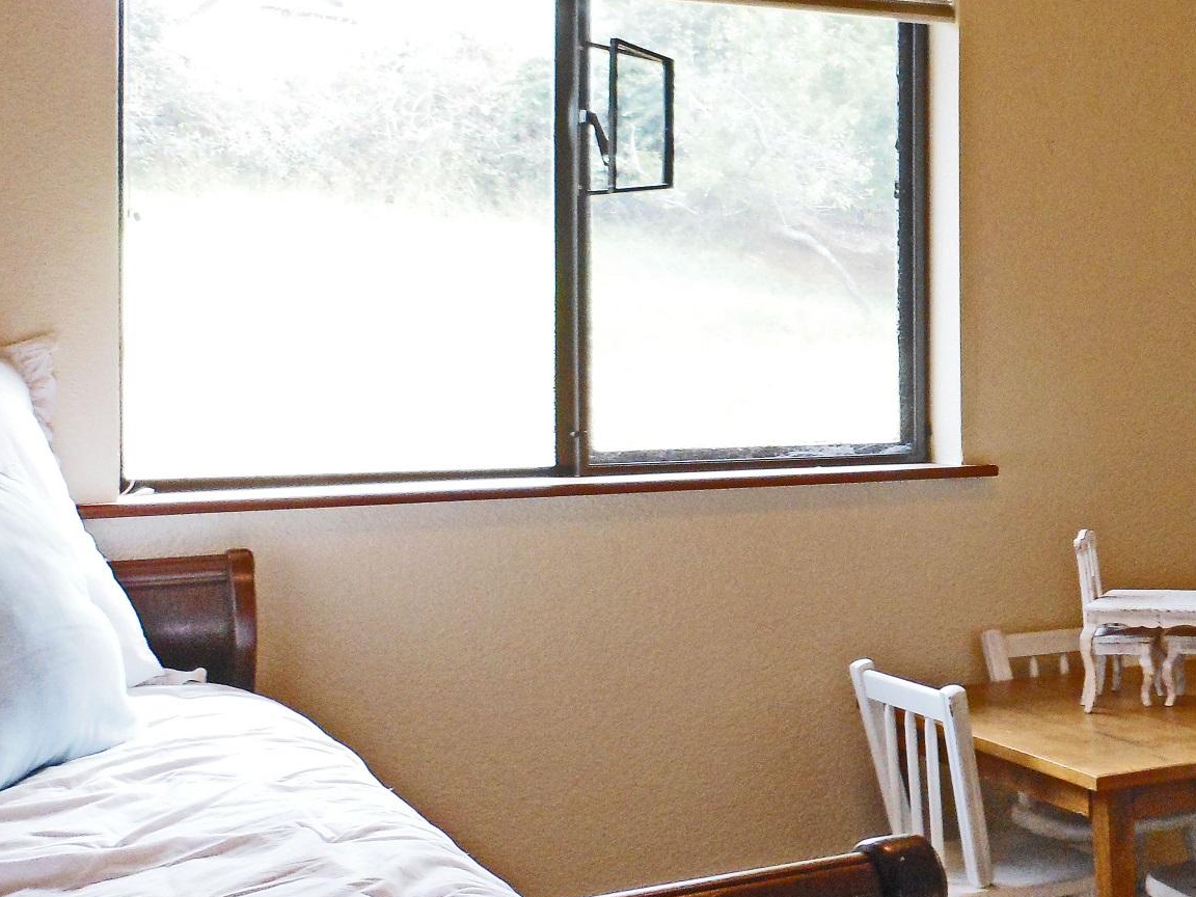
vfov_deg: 26.0
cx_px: 1050
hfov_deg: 32.8
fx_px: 1935
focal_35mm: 56
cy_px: 356
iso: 200
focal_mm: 5
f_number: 3.7
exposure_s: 1/30
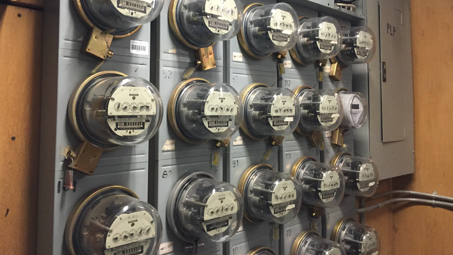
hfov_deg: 61.0
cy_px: 87
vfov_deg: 36.3
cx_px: 225
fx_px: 384
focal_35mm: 32
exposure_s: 1/30
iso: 200
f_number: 2.2
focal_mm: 4.15
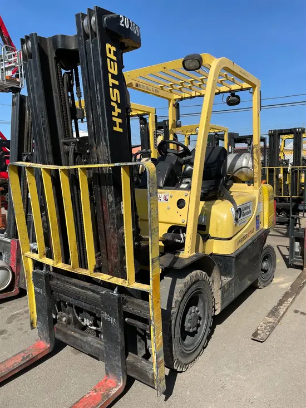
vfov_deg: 67.3
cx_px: 153
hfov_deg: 53.1
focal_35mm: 26
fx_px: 306
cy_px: 204
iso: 50
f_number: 1.6
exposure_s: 1/5051
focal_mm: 4.2
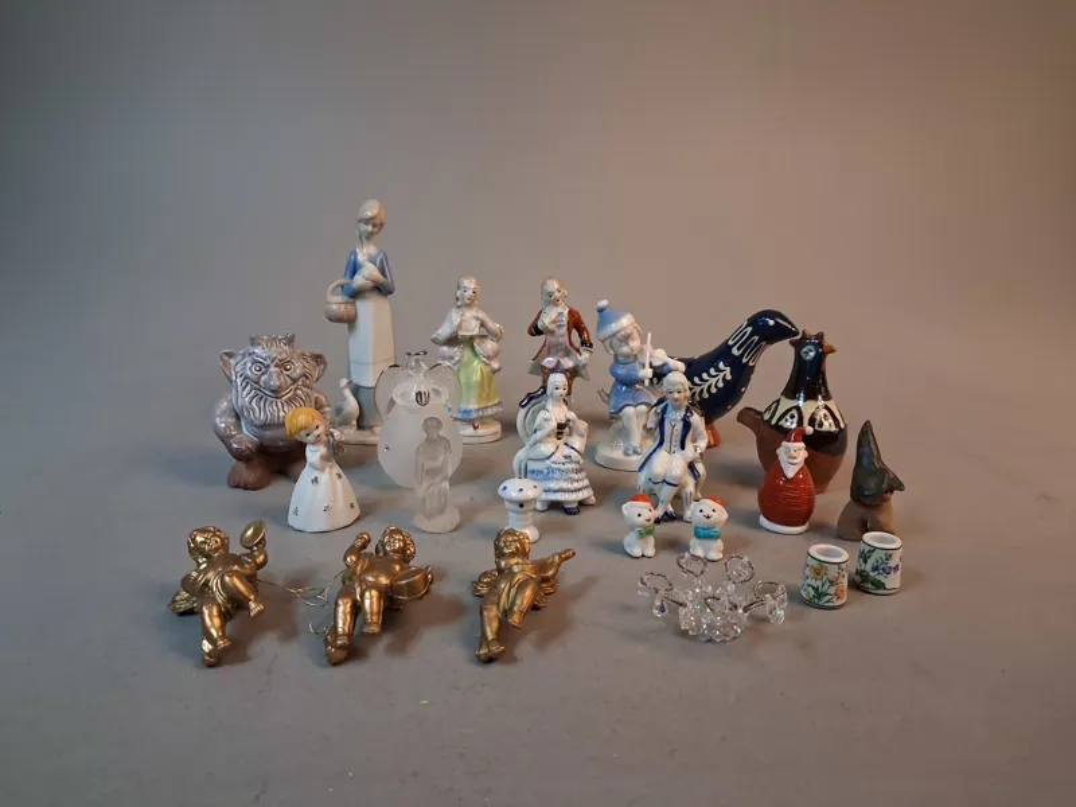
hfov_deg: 65.3
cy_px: 404
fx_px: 839
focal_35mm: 27
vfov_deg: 51.4
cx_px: 538
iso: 400
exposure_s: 1/100
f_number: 1.8
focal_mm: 4
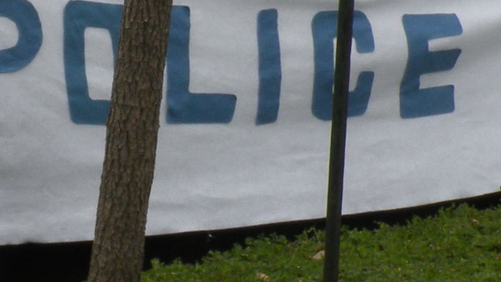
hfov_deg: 13.0
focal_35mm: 165
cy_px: 16
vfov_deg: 7.3
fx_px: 2192
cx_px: 103
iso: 75
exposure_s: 1/61.5
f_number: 8
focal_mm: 7.4
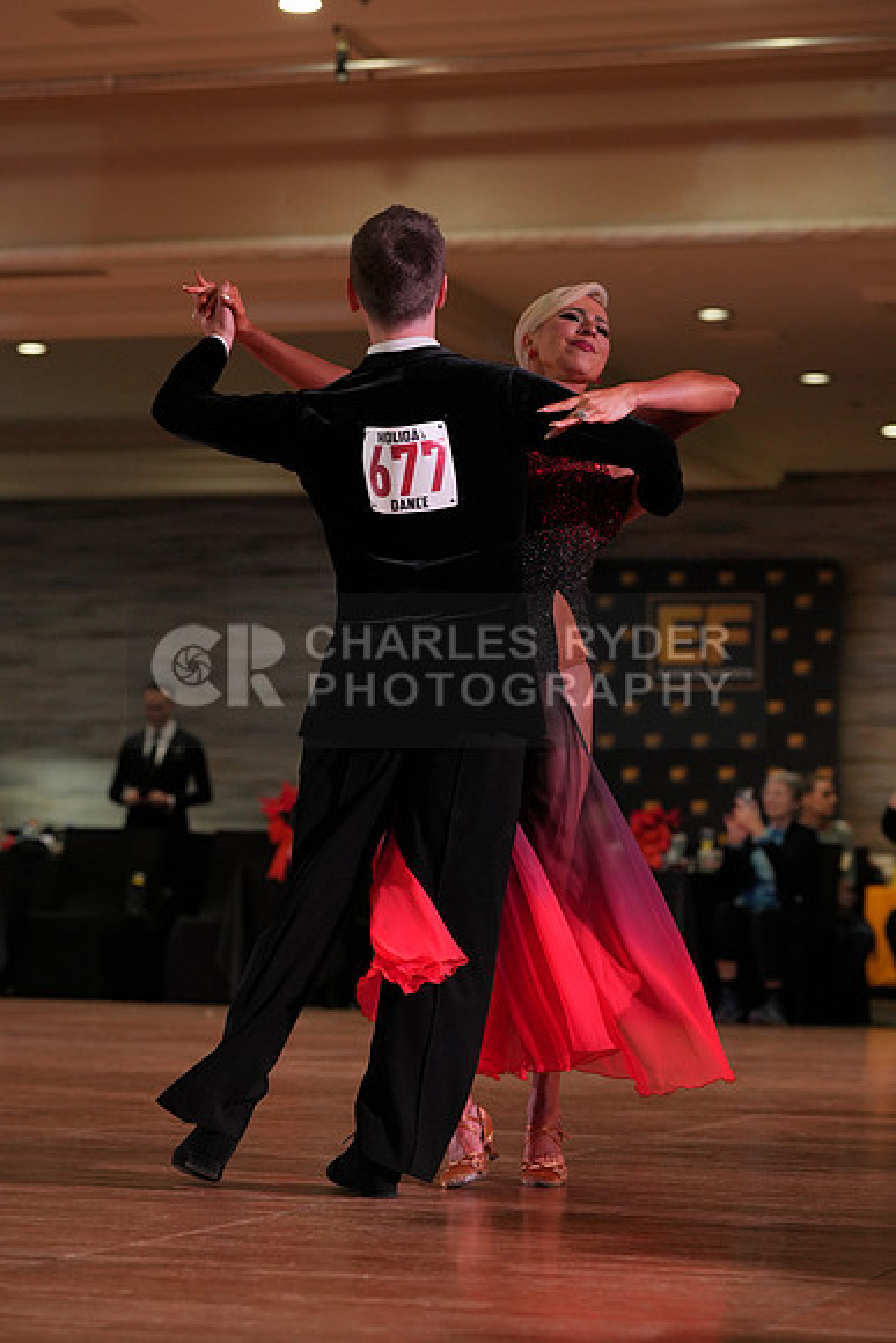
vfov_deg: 20.8
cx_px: 448
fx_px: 3656
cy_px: 672
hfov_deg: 14.0
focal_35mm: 98
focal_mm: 98
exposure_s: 1/500
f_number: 4
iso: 1250
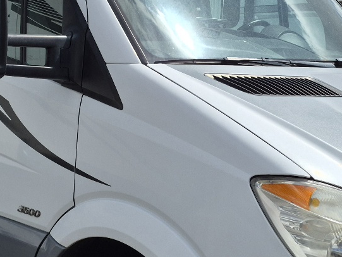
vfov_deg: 21.6
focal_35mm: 68
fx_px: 672
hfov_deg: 28.4
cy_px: 111
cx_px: 116
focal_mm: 5.4
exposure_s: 1/10000
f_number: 1.8
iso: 64
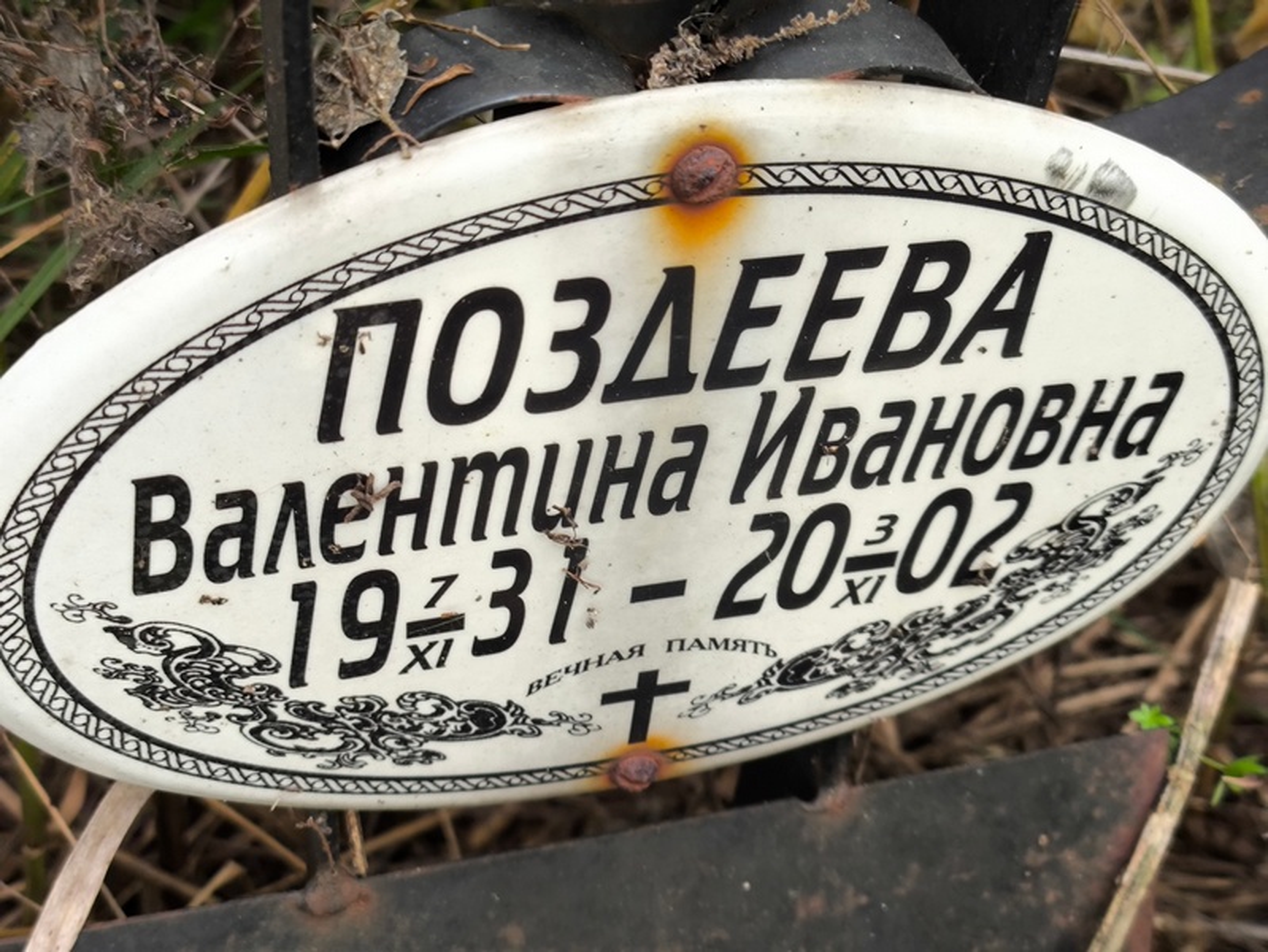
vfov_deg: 29.1
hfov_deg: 38.2
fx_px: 1832
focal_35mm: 50
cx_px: 634
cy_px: 476
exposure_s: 1/60
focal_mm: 4.71
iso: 100
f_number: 1.7
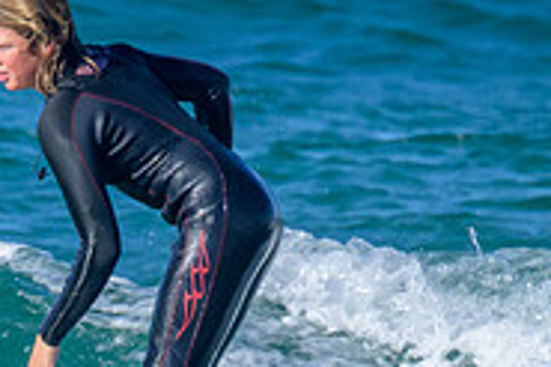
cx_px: -116
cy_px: 544
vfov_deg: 0.4
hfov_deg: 0.6
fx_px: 52741
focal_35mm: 3449
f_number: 11
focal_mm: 800
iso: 1400
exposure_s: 1/2000
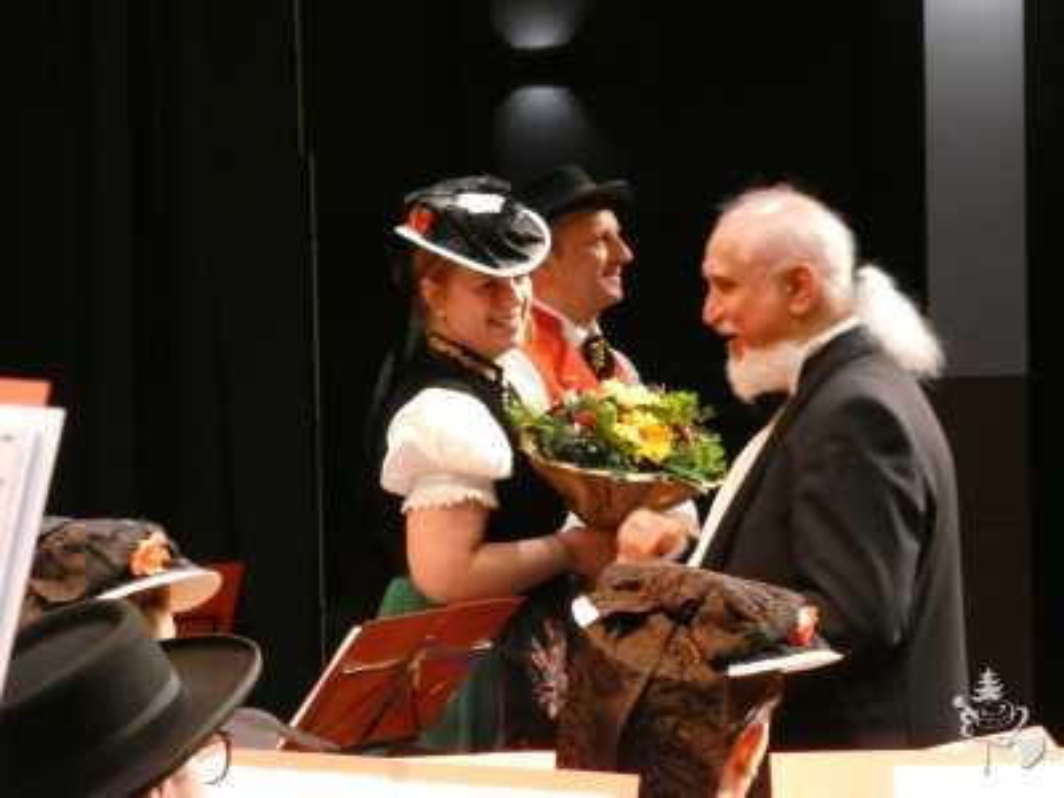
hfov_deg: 10.8
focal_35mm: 183
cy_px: 399
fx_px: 5625
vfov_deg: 8.1
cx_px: 532
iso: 1600
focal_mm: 32.7
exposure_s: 1/50
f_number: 5.5
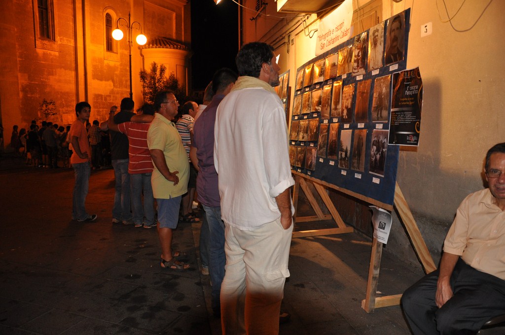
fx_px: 378
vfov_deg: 47.8
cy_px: 168
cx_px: 252
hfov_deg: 67.4
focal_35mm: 27
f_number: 3.5
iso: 800
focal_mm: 18
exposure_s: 1/60
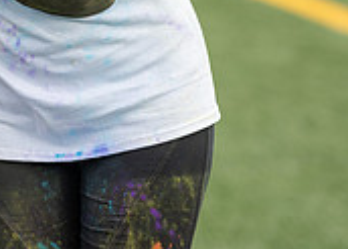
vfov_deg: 2.3
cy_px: -237
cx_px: -88
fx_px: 6199
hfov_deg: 3.2
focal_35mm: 627
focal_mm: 140
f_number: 2.8
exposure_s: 1/640
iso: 125
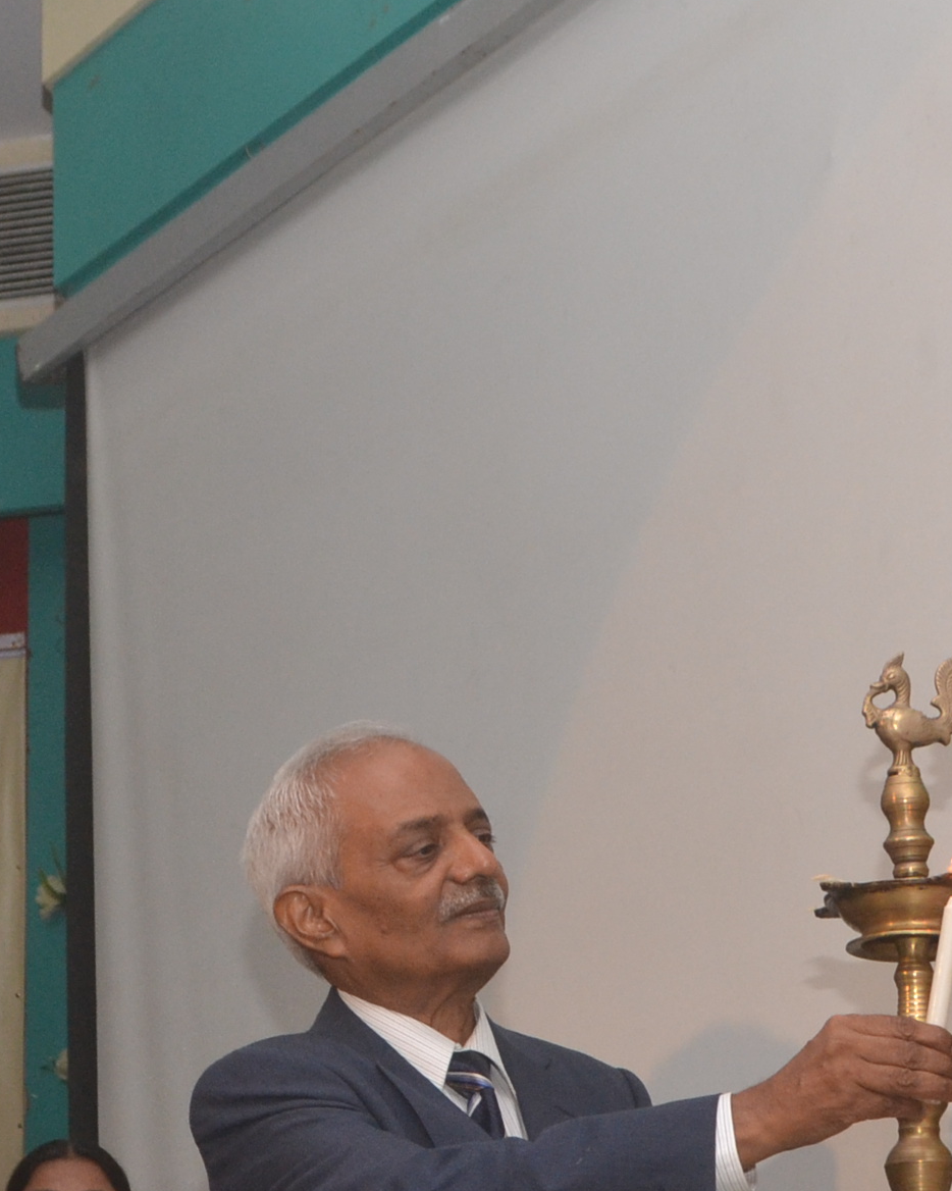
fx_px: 3523
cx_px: 303
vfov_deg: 19.0
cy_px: 931
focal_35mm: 100
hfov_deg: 15.4
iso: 800
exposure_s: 1/200
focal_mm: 24
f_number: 5.6
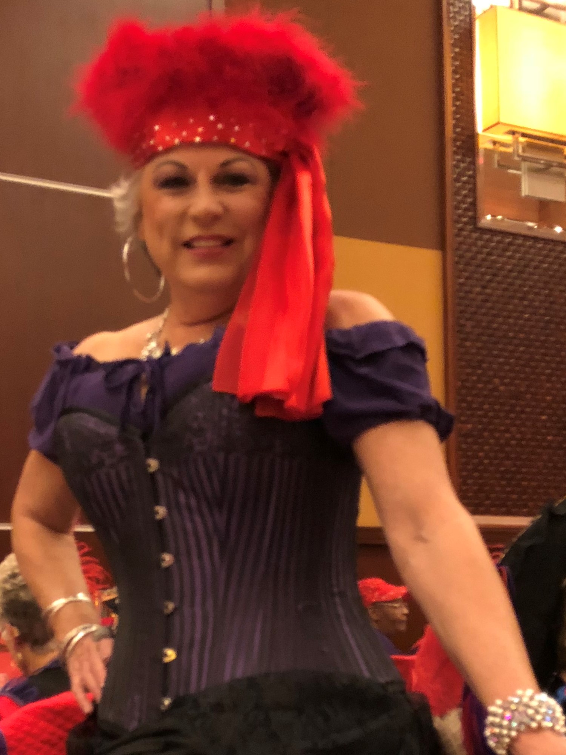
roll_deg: +0.7
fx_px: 610
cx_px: 283
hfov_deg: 49.7
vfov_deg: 63.4
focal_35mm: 28
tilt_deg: +0.8
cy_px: 378
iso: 160
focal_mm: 4
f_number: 1.8
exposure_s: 1/4
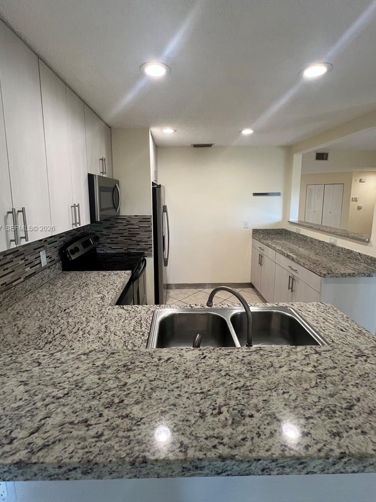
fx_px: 217
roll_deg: +0.9
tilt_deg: -7.7
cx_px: 182
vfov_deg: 97.9
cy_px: 229
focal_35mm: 15
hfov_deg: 81.7
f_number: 1.8
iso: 200
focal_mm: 1.57
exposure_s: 1/120
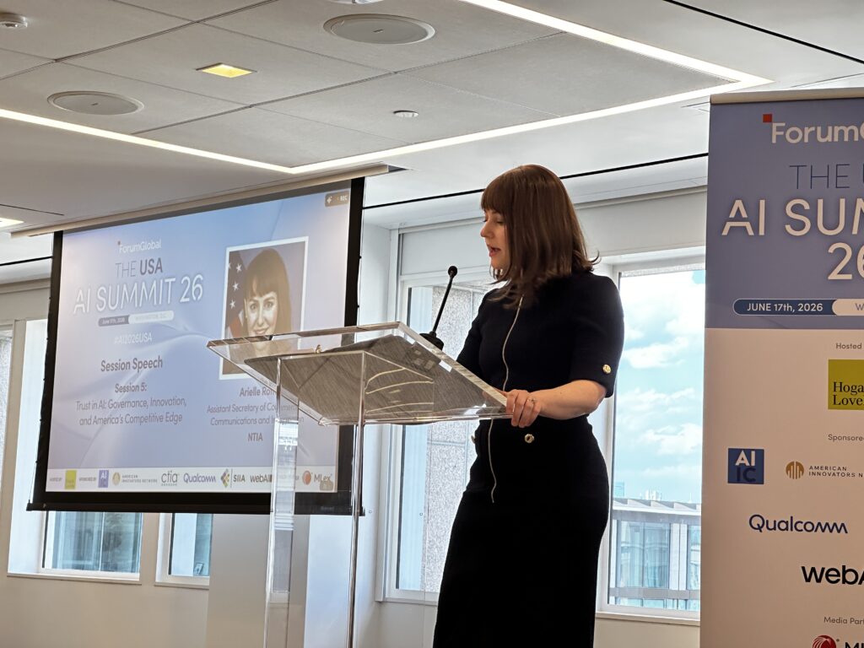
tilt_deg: +7.0
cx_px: 432
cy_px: 324
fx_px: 1922
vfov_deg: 19.1
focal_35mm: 77
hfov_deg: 25.3
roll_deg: -1.9
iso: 100
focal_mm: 9
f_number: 2.8
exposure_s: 1/100
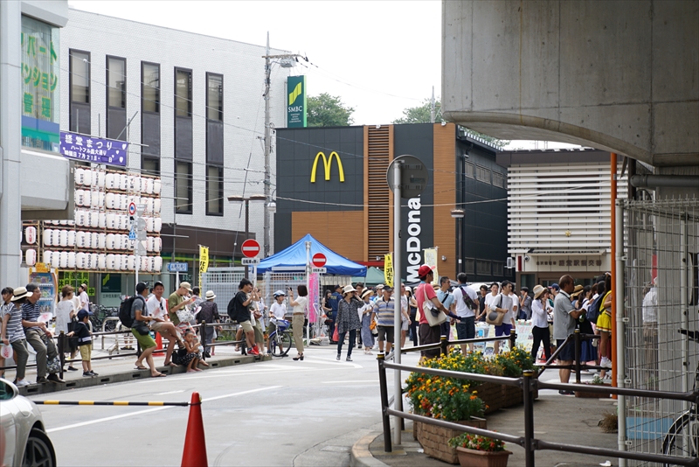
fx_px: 1593
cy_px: 234
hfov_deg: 24.8
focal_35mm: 82
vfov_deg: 16.7
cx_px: 350
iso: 100
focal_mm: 55
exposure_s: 1/125
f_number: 6.3
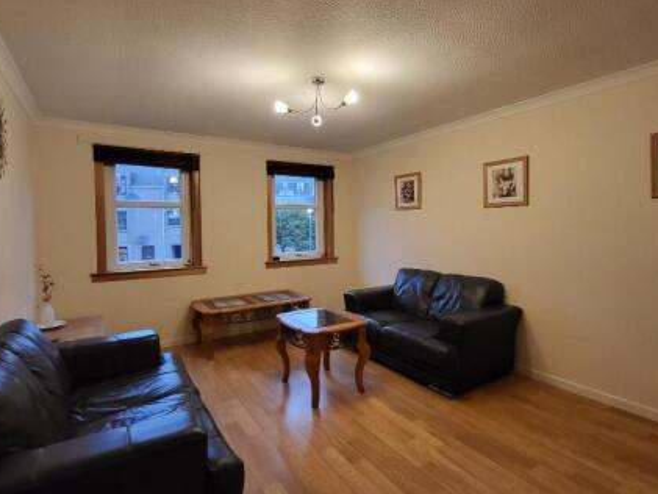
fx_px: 342
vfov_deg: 71.6
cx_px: 332
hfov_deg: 87.7
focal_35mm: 18
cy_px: 237
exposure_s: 1/50
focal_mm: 1.74
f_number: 2.2
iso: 400
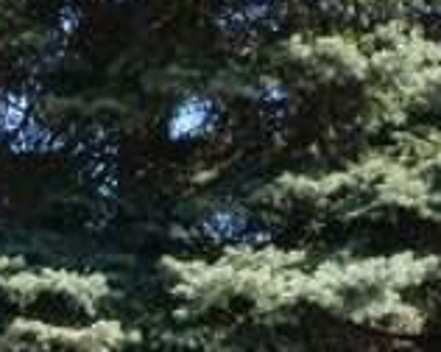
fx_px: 1747
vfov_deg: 10.8
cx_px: -173
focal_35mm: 134
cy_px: 617
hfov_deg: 13.7
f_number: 3
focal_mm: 10.85
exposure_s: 1/500
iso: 125
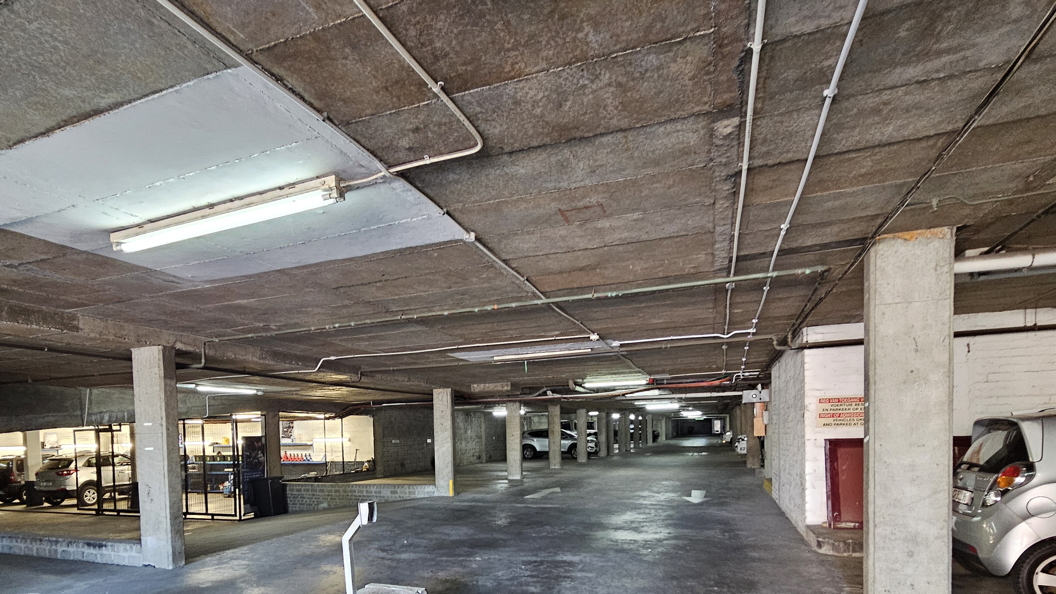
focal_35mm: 19
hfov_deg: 89.2
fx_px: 532
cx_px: 465
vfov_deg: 55.4
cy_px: 448
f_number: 2.2
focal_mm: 2.2
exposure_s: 1/33
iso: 640
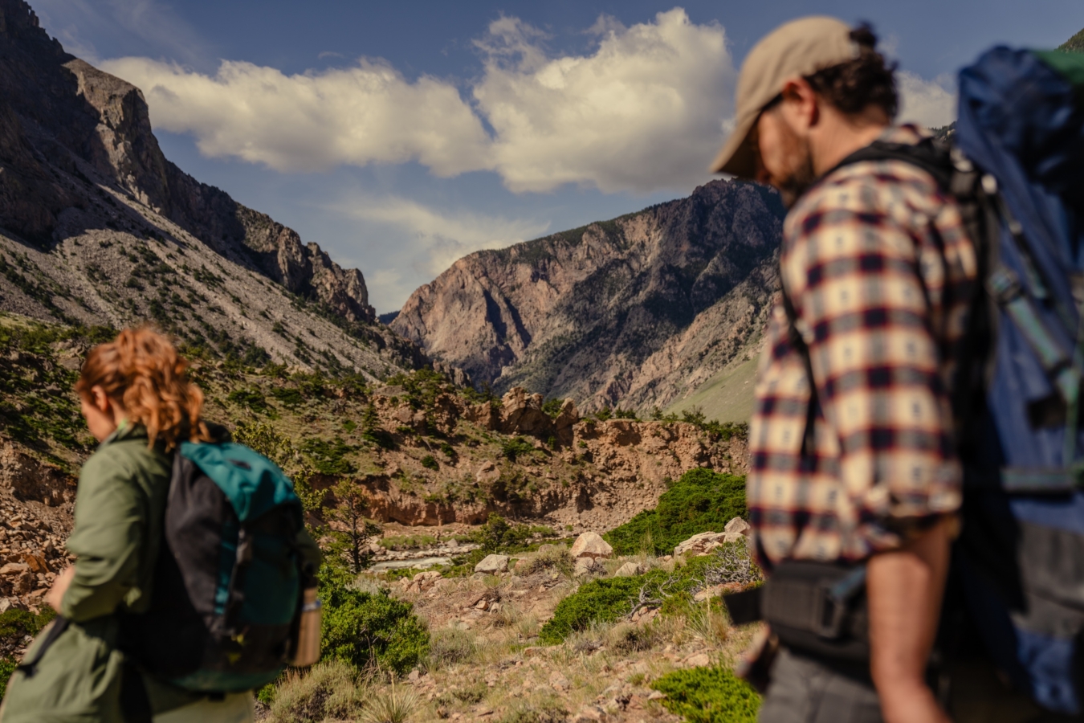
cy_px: 362
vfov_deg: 29.9
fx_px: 1355
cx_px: 542
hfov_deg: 43.6
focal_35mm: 45
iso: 125
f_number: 2.8
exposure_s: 1/2500
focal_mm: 45
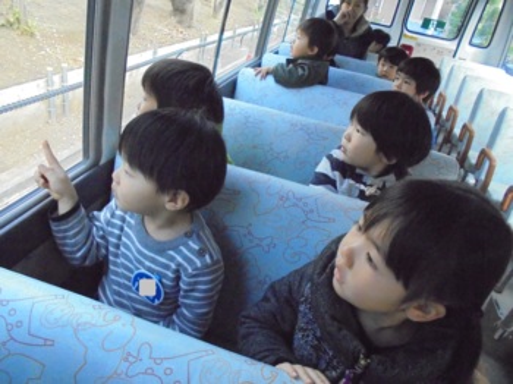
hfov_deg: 67.3
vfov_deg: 53.0
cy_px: 192
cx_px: 256
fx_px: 385
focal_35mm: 26
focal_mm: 4.6
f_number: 3.5
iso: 1250
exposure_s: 1/250
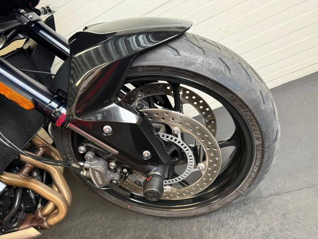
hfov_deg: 71.6
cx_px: 159
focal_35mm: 24
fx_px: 220
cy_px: 120
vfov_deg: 56.8
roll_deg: +31.6
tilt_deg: -29.3
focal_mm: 6.76
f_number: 1.78
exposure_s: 1/50
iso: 200
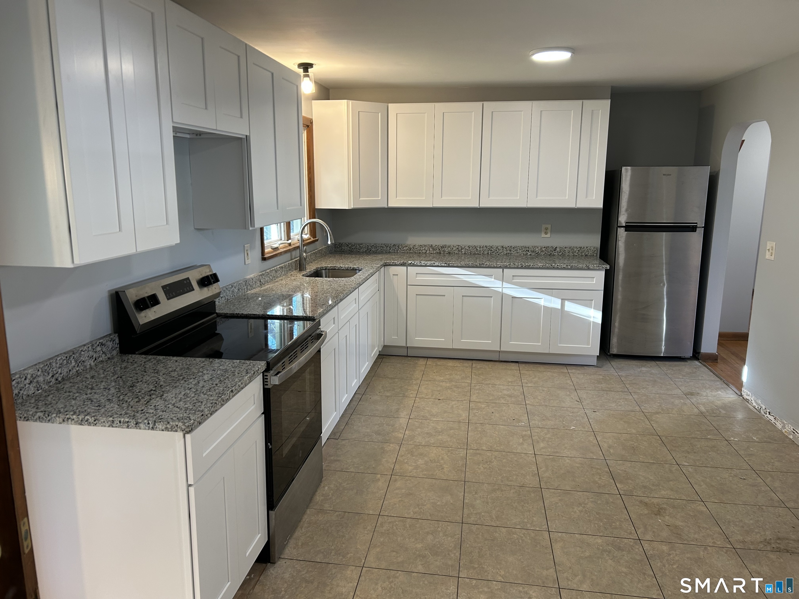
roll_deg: +0.3
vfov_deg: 53.1
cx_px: 400
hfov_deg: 67.3
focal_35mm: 26
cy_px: 300
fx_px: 600
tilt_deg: -10.2
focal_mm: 5.7
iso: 80
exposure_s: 1/60
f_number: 1.5
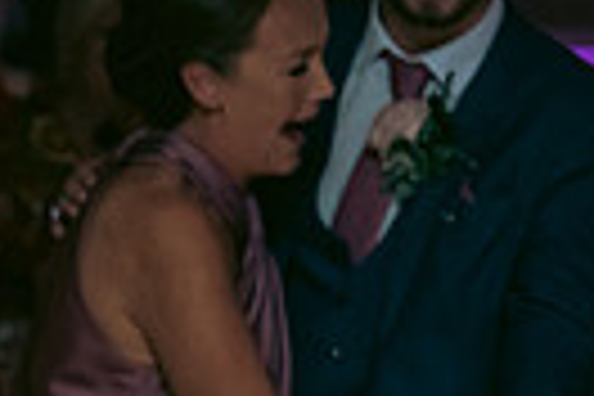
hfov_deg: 9.1
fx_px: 3597
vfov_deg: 6.3
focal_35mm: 218
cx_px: -410
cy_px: 443
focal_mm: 48
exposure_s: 1/160
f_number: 3.5
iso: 800
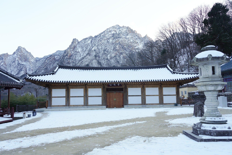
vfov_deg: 43.6
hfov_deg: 61.9
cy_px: 78
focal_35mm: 30
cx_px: 116
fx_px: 193
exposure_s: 1/100
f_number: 8
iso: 250
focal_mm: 30
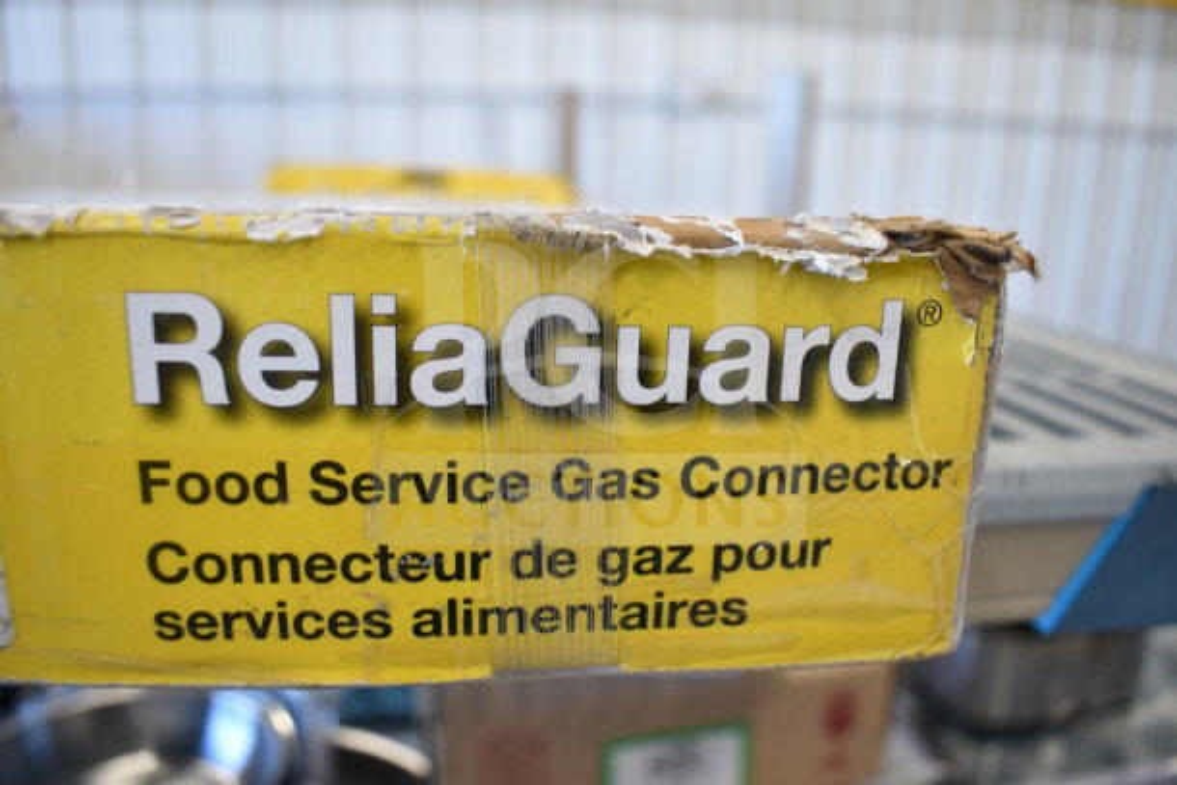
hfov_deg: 67.4
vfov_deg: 48.0
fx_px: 883
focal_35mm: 27
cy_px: 392
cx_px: 588
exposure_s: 1/40
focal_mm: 18
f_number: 3.5
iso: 200
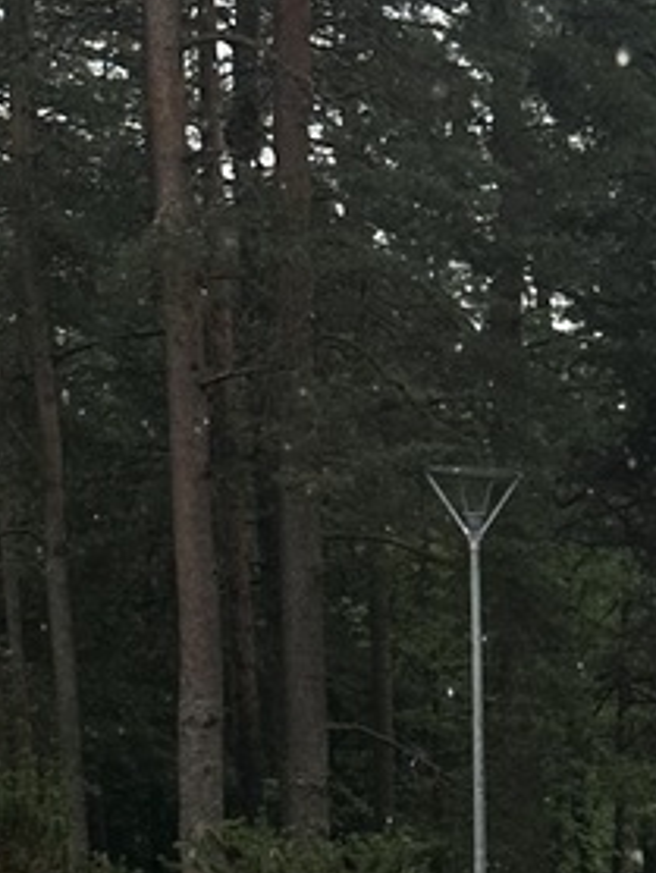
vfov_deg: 13.6
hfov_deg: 10.1
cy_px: 1225
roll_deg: -0.2
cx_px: 1240
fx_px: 3482
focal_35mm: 138
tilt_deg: -5.4
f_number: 1.78
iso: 80
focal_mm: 6.86
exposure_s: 1/952
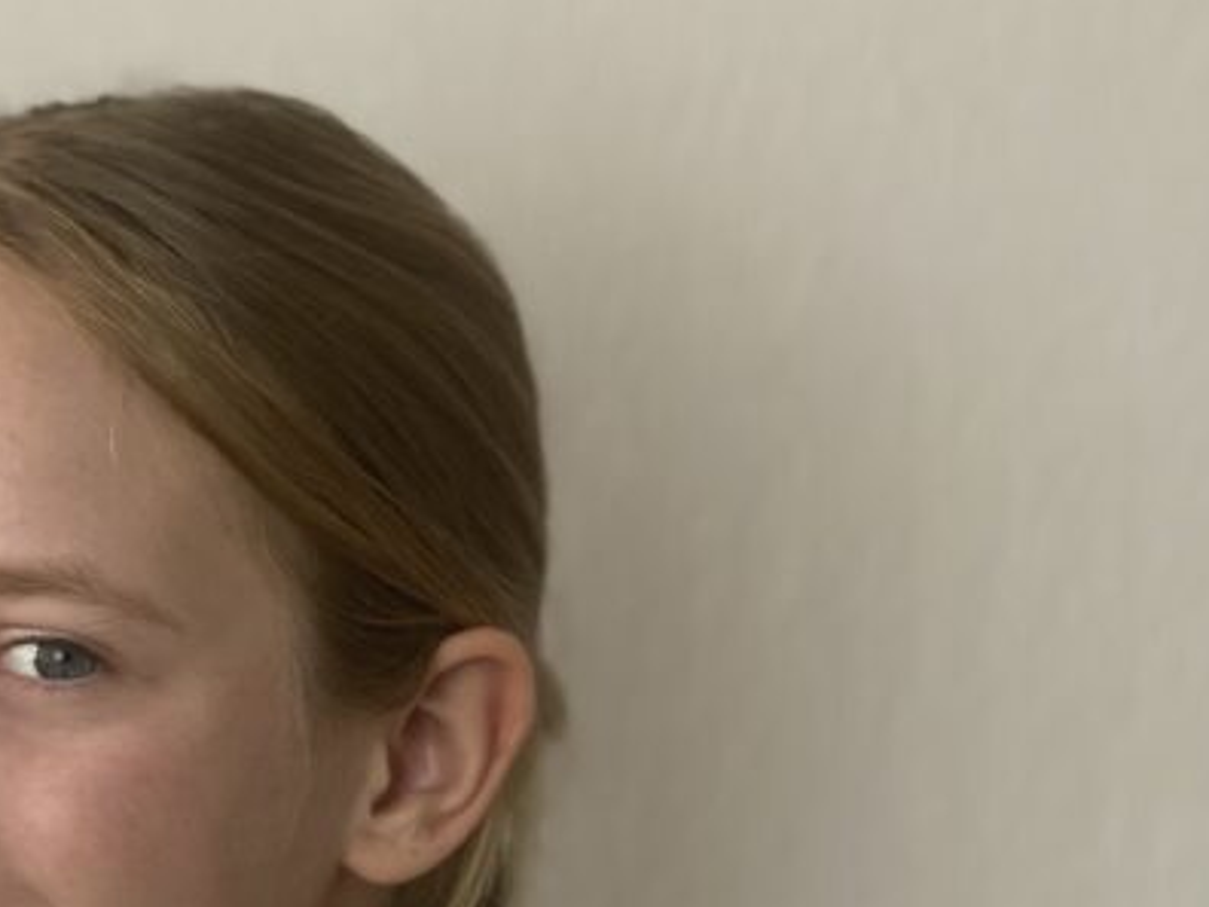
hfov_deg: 13.7
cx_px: 122
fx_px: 4994
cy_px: 794
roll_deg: -1.5
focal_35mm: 143
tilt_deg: -4.8
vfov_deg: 10.3
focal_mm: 6
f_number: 2
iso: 50
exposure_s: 1/100
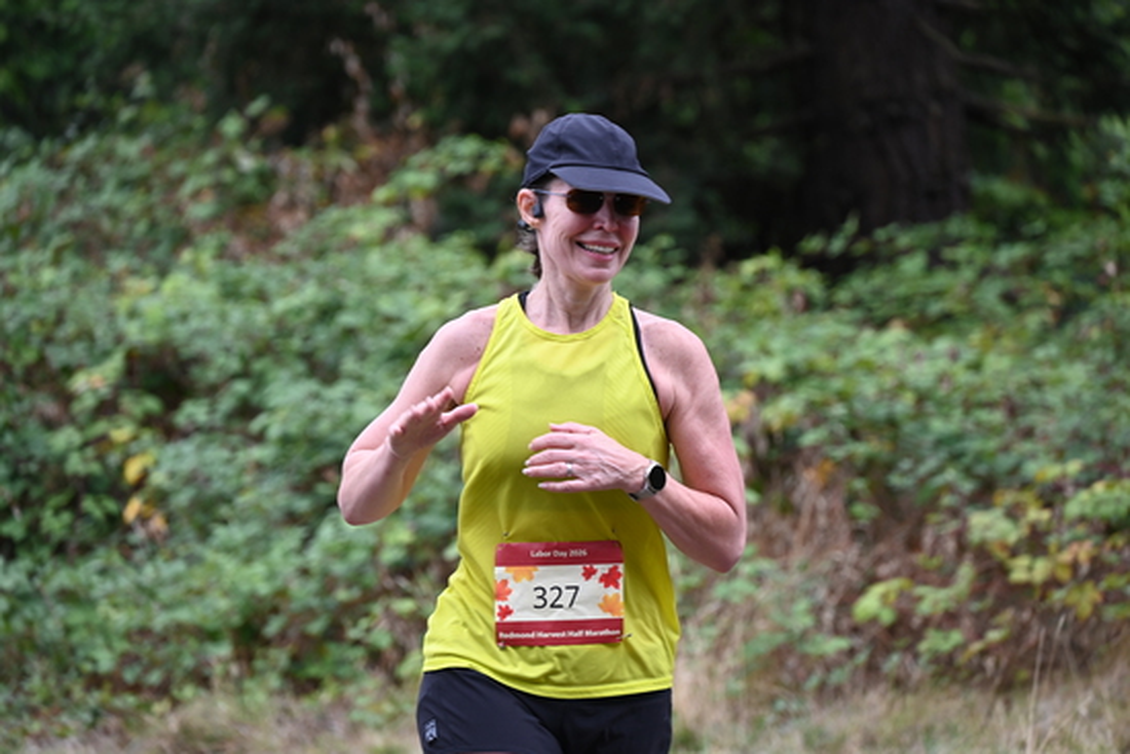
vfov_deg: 6.9
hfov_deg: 10.3
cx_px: 565
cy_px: 377
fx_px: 6279
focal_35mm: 200
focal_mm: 200
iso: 400
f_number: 6.3
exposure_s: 1/250
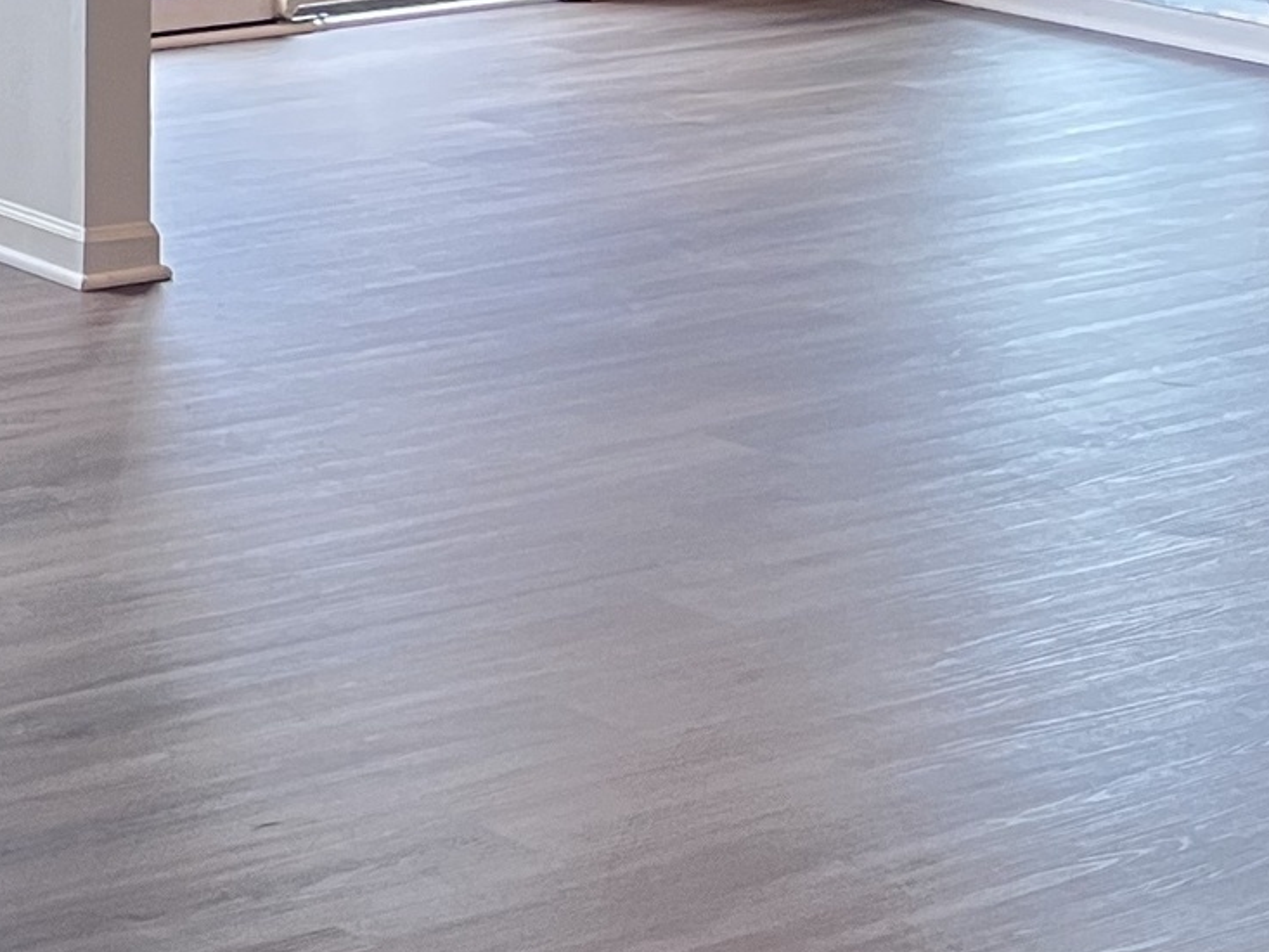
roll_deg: -0.3
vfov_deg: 12.5
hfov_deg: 15.8
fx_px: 3997
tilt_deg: -0.7
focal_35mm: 109
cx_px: -881
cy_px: -717
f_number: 1.5
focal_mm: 5.7
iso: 250
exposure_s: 1/60
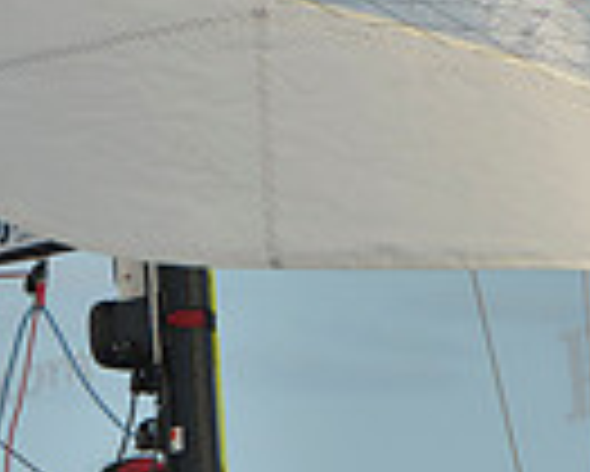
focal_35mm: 561
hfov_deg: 3.4
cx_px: 329
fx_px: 9803
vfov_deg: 2.8
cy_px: 600
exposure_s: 1/1600
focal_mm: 135
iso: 400
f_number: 11
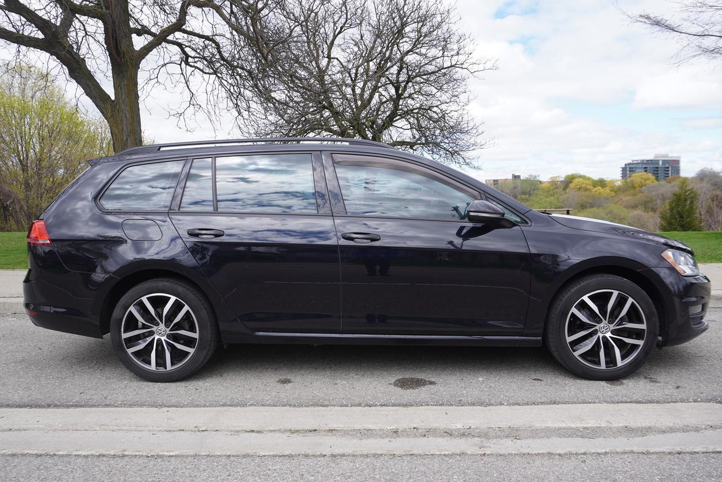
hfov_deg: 64.5
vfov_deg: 45.7
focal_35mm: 28
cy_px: 241
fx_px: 572
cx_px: 361
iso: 100
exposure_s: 1/200
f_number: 6.3
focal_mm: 19
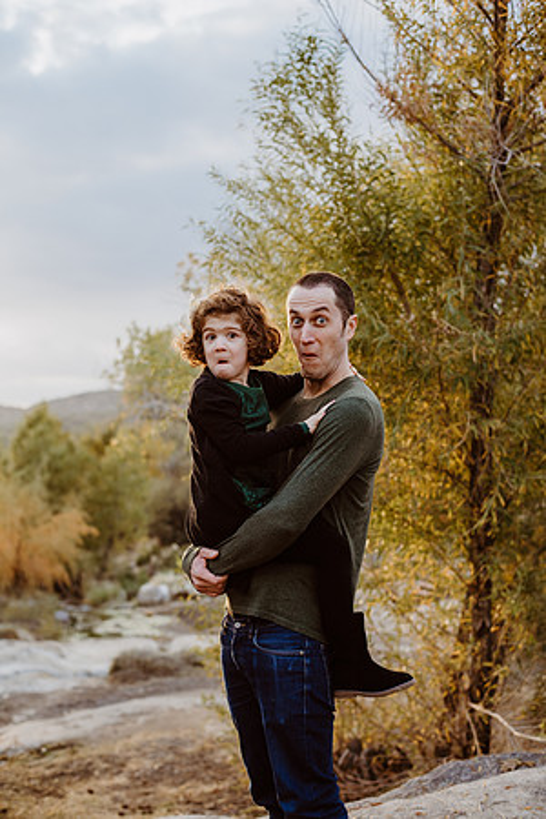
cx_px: 273
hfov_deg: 27.0
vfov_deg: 39.6
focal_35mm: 50
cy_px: 410
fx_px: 1137
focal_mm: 50
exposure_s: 1/500
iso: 400
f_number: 3.2
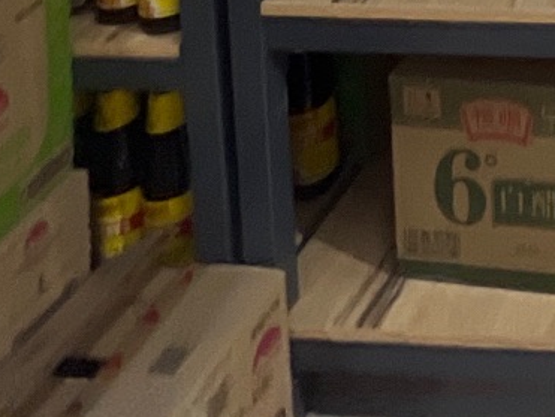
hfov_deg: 21.4
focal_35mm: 70
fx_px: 1123
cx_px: 914
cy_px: -667
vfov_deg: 13.3
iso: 160
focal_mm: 1.57
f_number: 1.8
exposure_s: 1/100
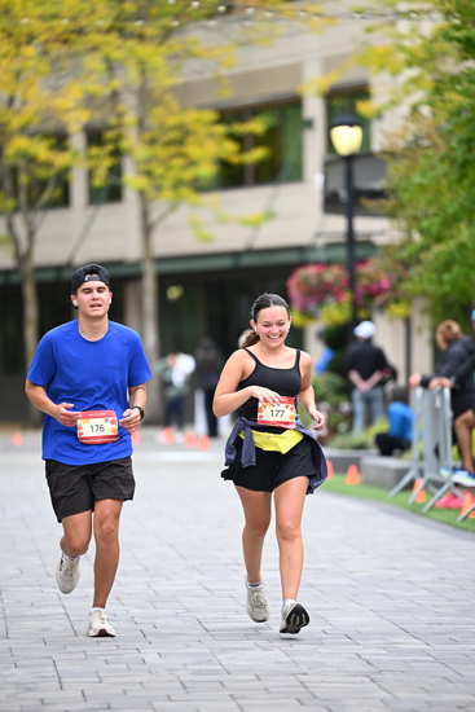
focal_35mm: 200
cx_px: 238
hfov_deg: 6.9
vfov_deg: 10.3
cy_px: 356
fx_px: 3956
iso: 640
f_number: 2.8
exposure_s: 1/1600
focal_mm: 200
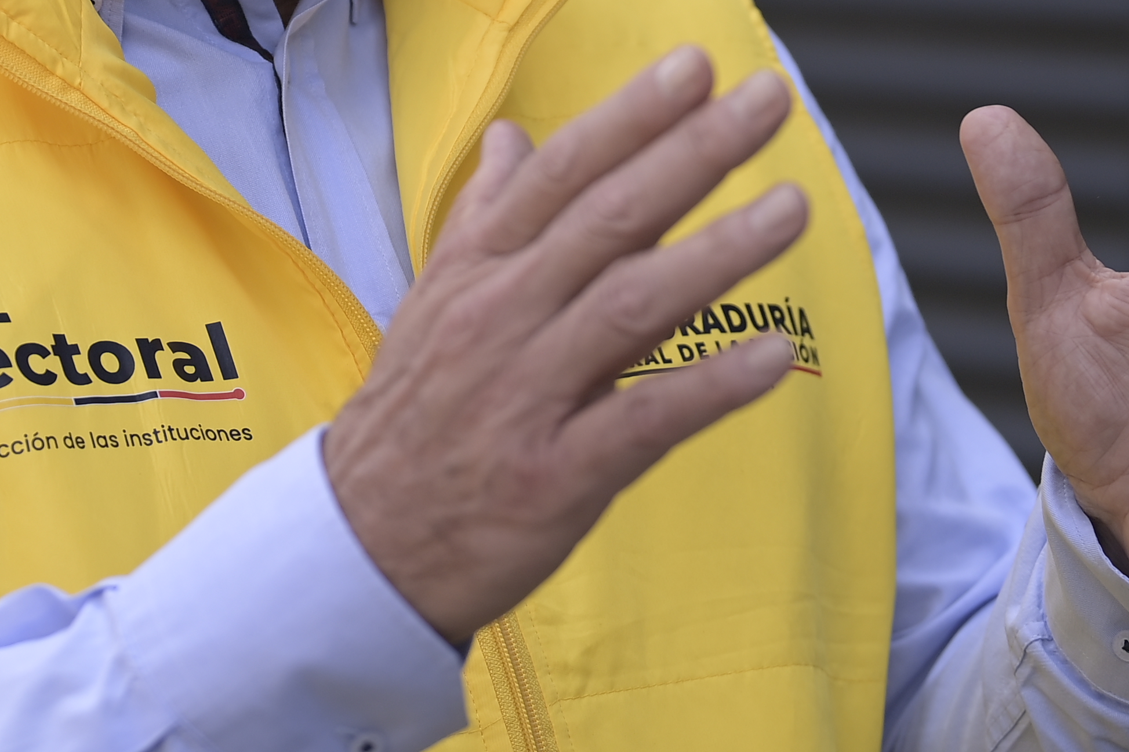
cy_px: -75
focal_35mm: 286
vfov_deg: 4.8
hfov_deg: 7.2
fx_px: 8969
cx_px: 514
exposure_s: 1/1000
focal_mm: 100
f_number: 2.8
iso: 160
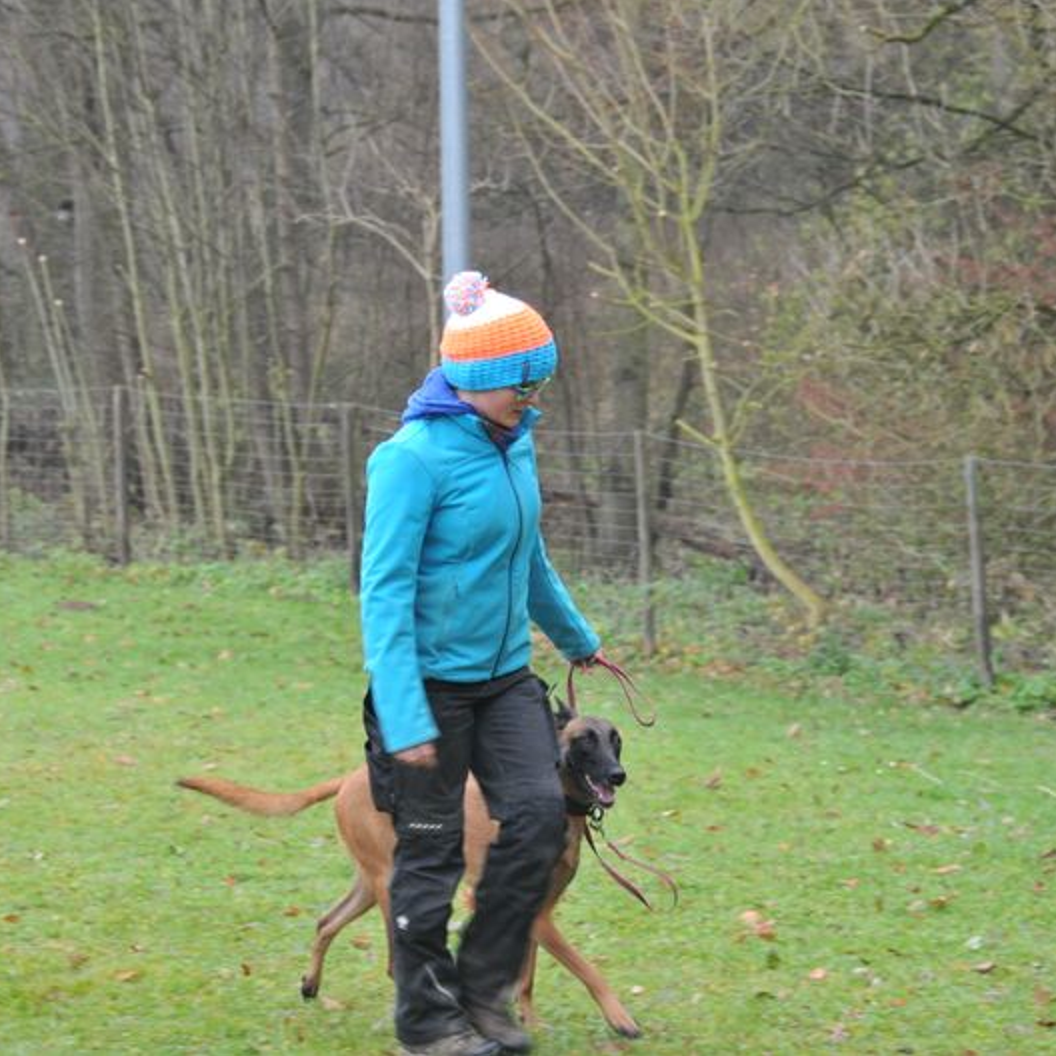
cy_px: 526
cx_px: 490
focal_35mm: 145
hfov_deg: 12.1
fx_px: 4992
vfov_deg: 12.1
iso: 400
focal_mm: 75
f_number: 6.3
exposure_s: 1/80
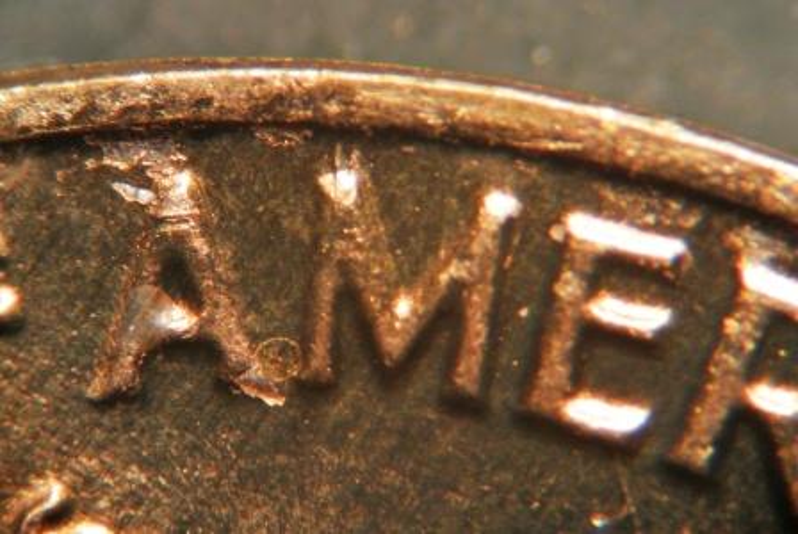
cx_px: 399
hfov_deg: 35.6
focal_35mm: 56
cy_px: 267
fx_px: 1243
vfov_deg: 24.3
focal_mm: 21.1
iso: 1600
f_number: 5
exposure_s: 1/4
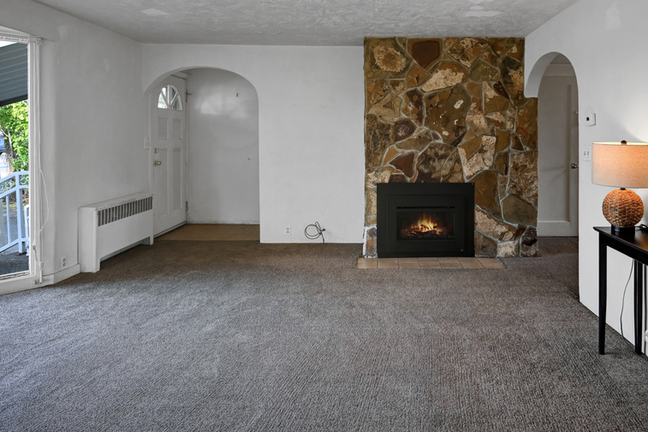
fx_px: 414
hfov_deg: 75.3
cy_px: 171
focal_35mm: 23
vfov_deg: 54.6
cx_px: 388
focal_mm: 17
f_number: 4
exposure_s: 1/100
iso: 320
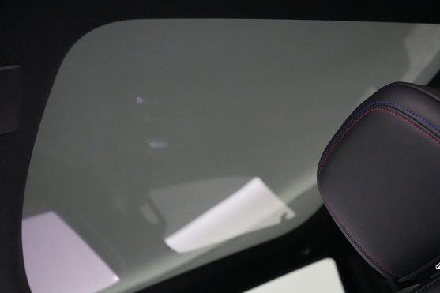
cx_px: 246
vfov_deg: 42.3
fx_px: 379
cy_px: 160
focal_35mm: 31
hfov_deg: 60.1
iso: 12800
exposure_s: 1/160
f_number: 2.8
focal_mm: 27
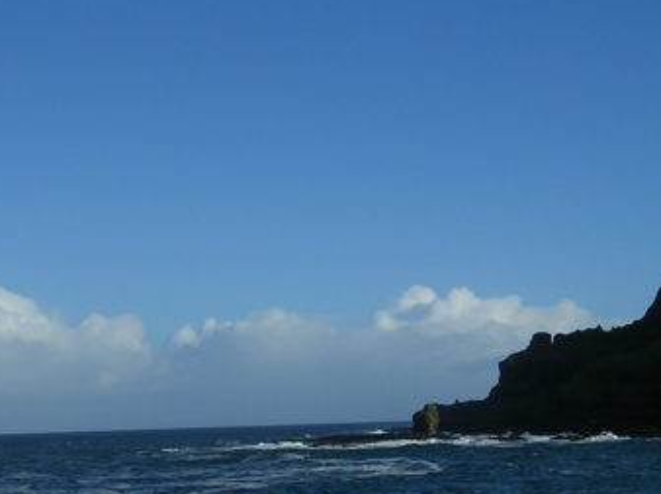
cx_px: 393
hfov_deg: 27.0
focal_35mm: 72
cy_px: 394
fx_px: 1374
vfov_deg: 20.2
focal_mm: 5.8
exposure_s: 1/1500
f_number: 2.8
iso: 50
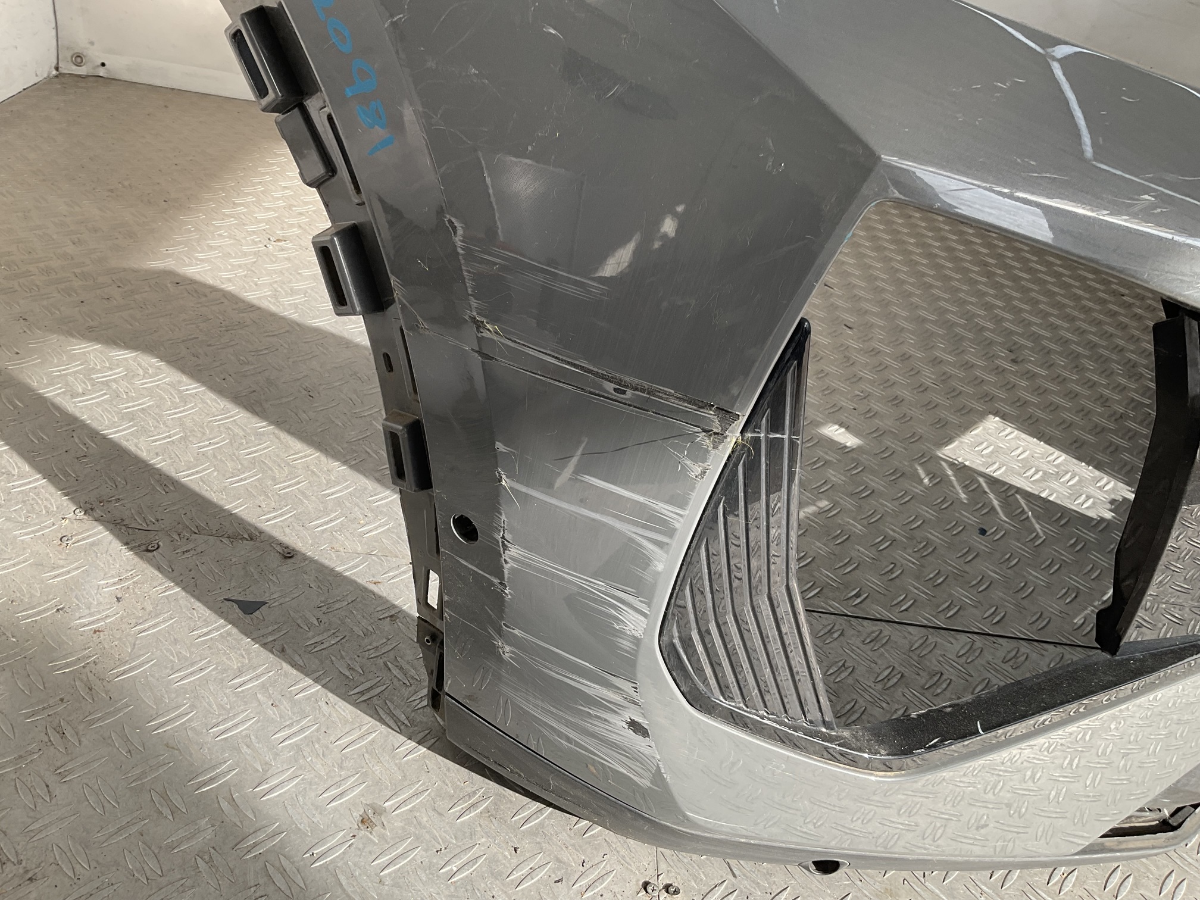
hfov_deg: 61.7
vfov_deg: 48.2
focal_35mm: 29
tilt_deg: -35.2
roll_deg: -12.3
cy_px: 450
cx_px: 600
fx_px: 1005
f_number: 1.8
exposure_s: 1/473
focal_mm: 3
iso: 16
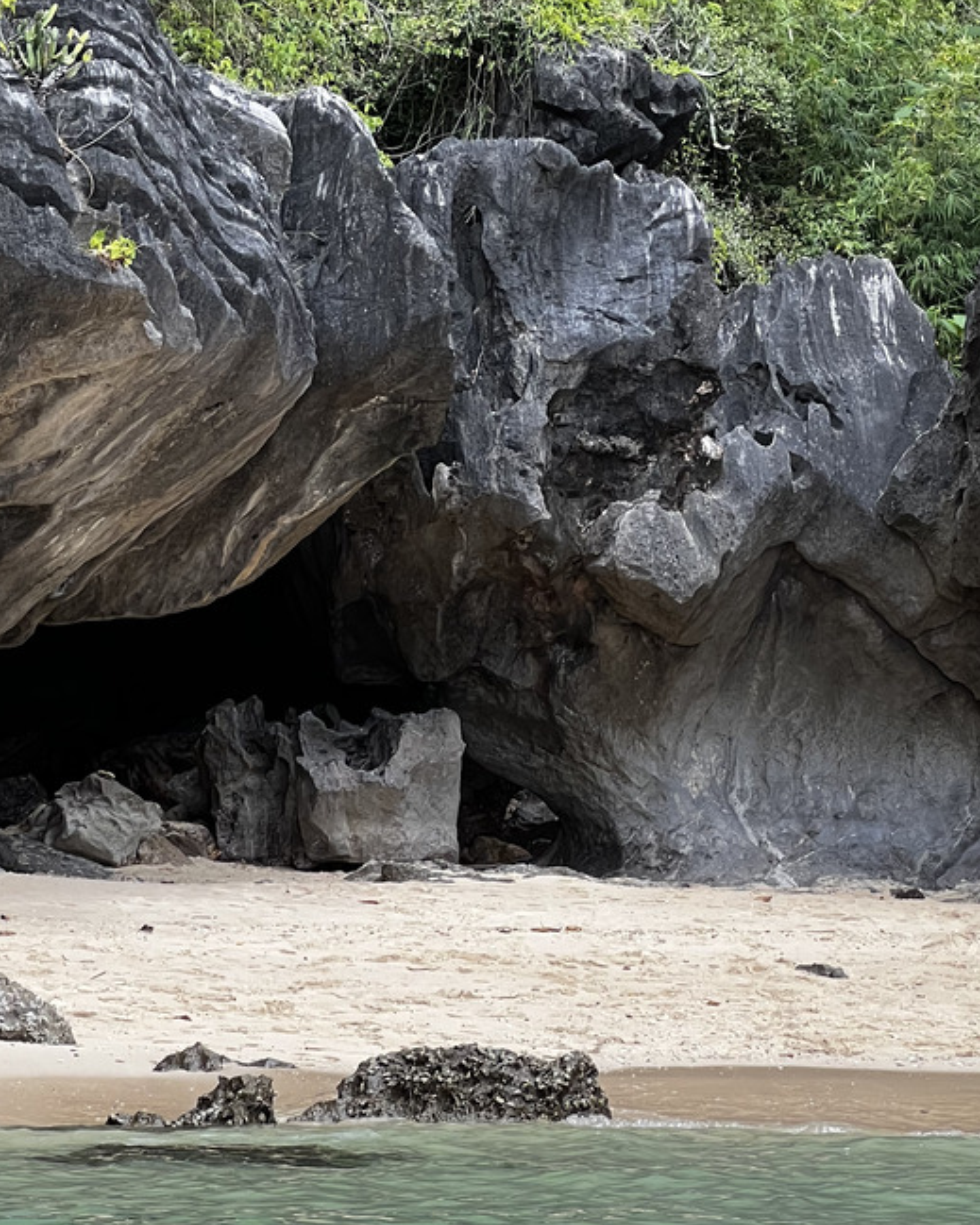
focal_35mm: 139
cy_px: 143
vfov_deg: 13.7
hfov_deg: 11.1
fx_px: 5041
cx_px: 436
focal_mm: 9
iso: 80
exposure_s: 1/99
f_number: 2.8
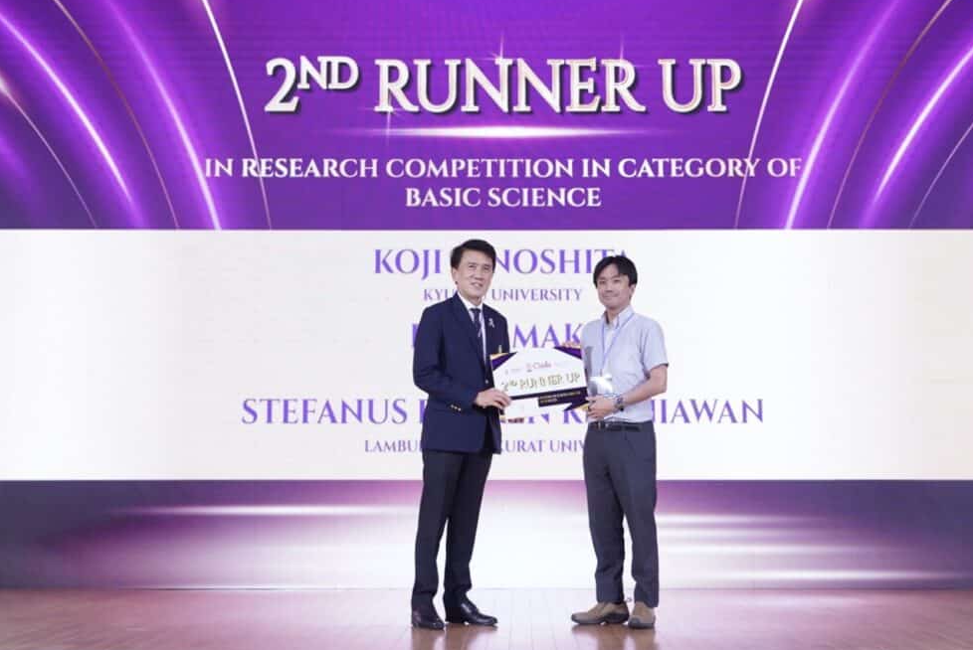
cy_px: 327
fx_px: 1217
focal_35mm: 45
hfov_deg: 43.6
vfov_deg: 29.9
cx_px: 508
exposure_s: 1/60
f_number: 4
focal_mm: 43
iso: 800
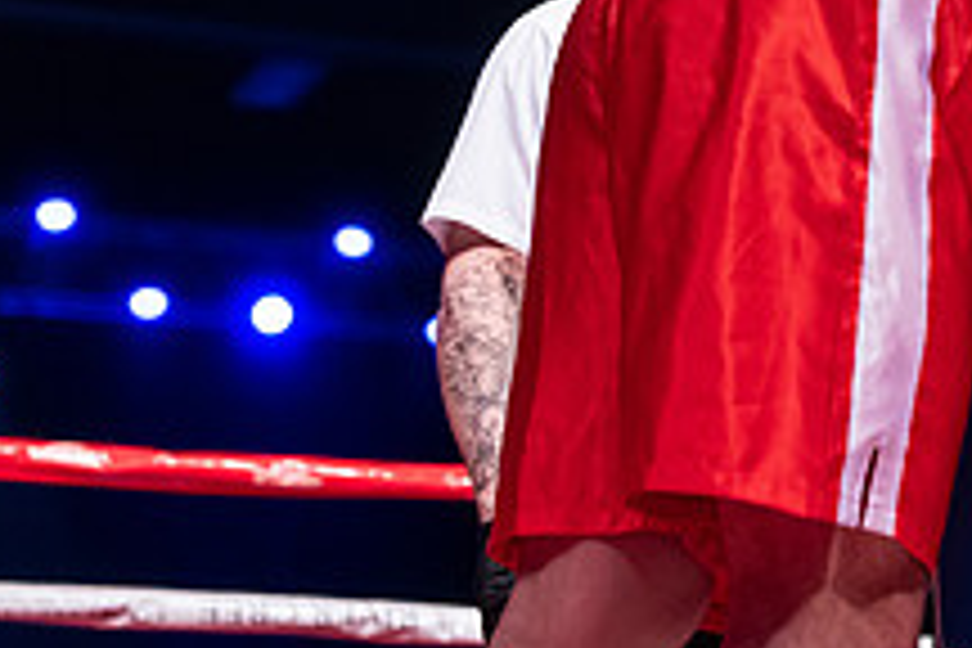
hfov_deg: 12.3
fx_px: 4428
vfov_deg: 8.3
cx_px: 1098
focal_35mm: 164
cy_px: -79
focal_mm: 61
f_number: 2.8
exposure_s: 1/800
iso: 3200
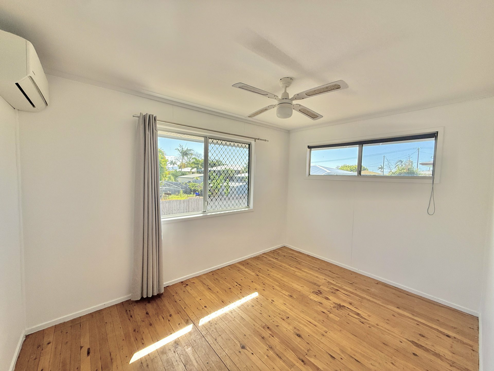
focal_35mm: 14
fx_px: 200
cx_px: 247
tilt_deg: -2.8
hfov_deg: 102.1
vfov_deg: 85.7
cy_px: 186
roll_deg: -1.0
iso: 64
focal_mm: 2.22
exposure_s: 1/607
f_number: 2.2
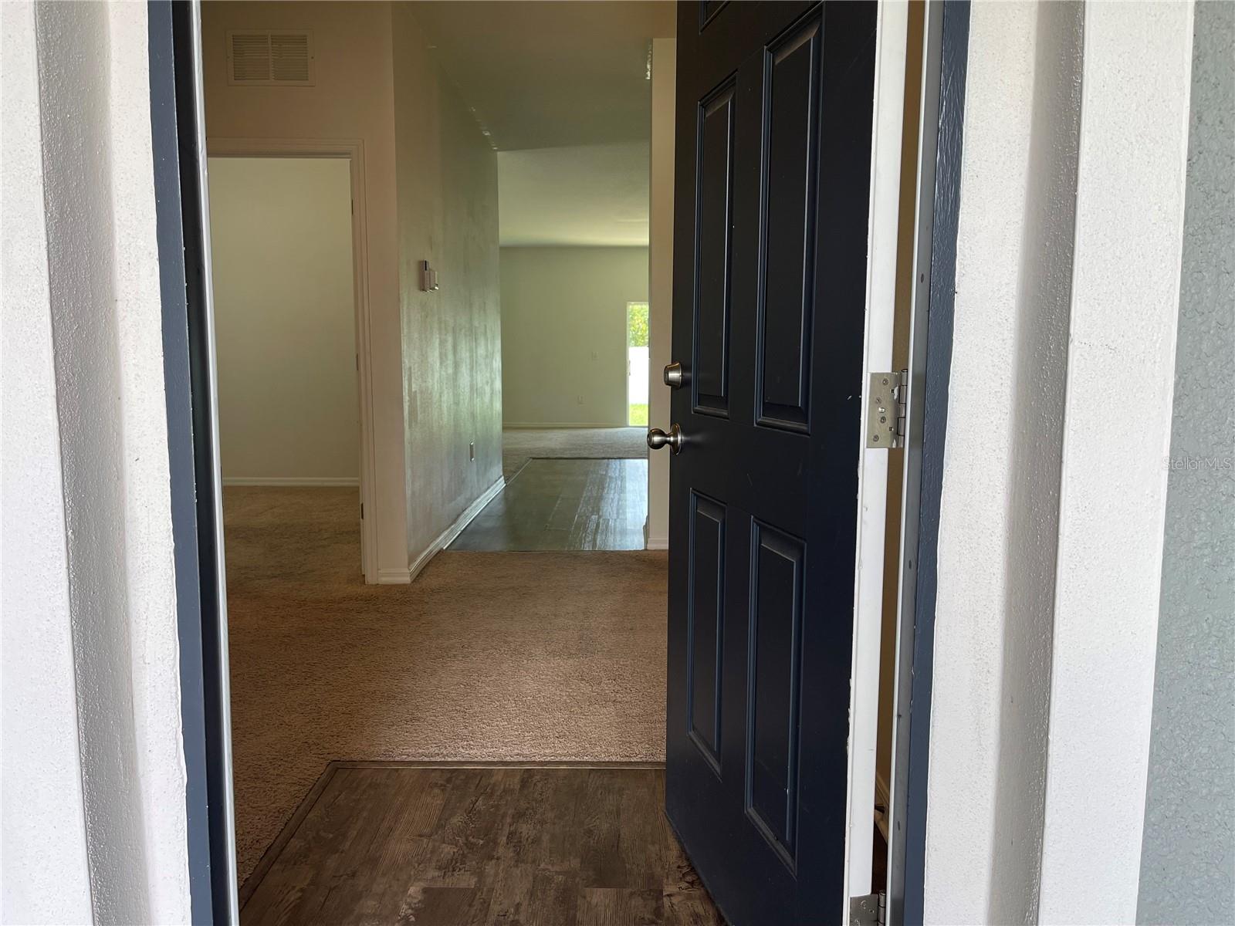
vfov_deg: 54.9
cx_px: 618
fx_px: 892
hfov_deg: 69.4
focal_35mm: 25
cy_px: 463
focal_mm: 5.1
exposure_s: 1/120
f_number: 1.6
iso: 64
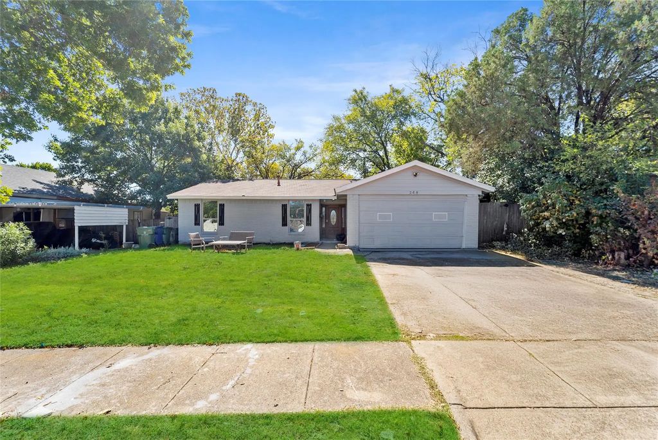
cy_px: 220
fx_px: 256
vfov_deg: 81.3
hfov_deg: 104.2
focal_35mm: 14
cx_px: 329
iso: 80
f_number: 5
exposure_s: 1/250
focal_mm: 14
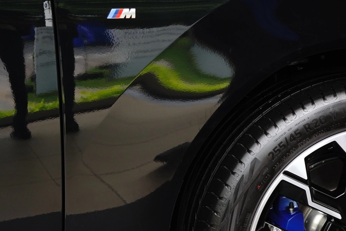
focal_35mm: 158
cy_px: 161
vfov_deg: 8.7
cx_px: 341
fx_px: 1519
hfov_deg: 12.8
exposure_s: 1/125
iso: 250
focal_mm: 71
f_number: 4
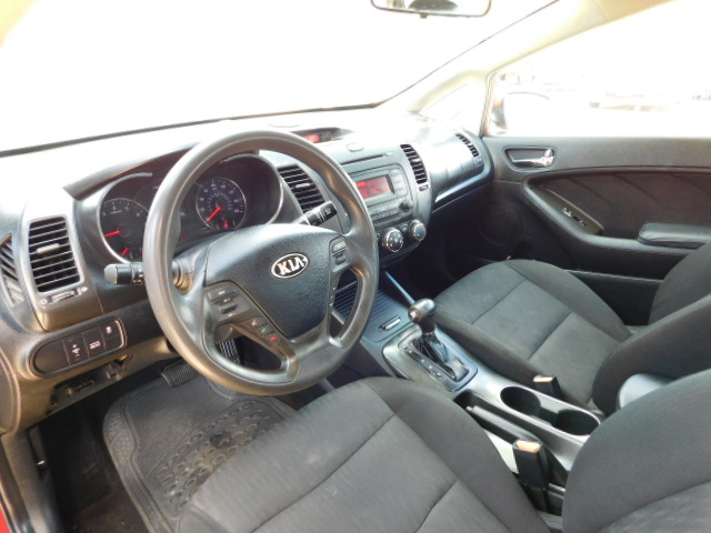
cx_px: 356
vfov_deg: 58.9
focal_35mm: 23
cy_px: 266
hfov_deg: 73.9
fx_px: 472
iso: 125
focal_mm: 4
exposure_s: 1/30
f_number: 3
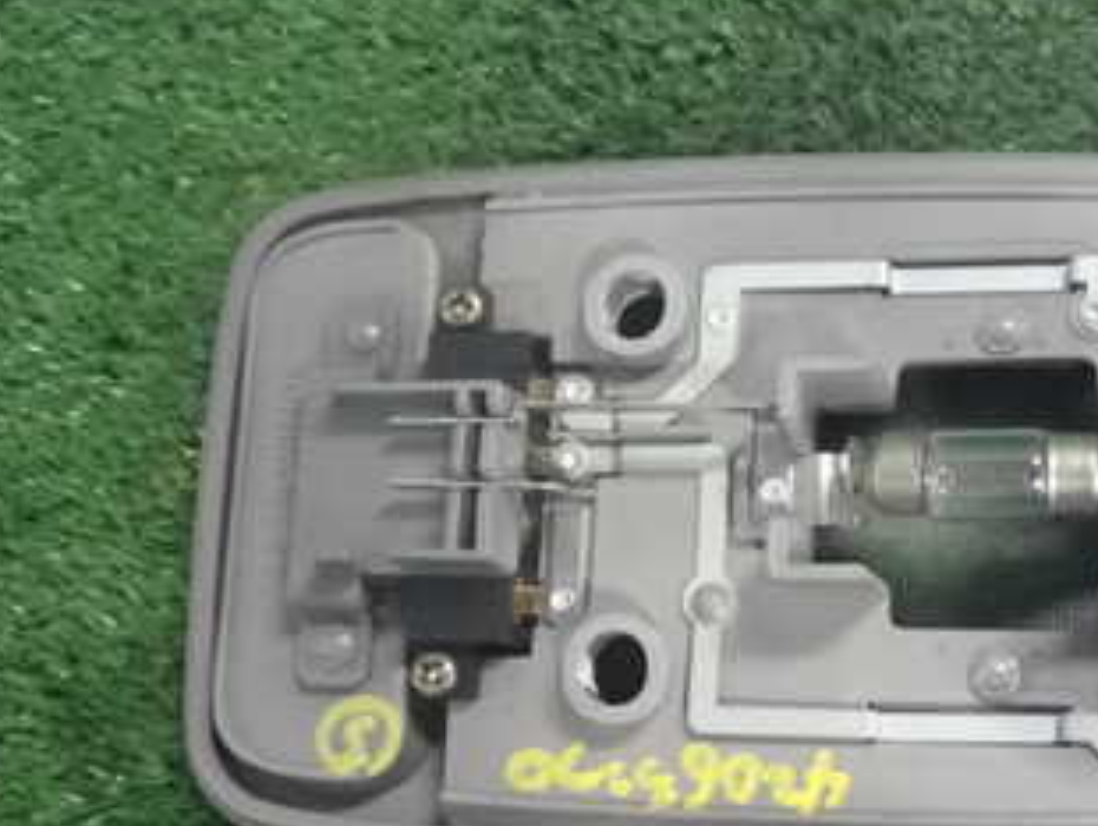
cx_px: 839
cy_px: 525
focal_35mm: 58
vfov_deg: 25.2
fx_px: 1841
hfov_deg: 32.5
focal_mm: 5.4
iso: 1600
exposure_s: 1/100
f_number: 2.3
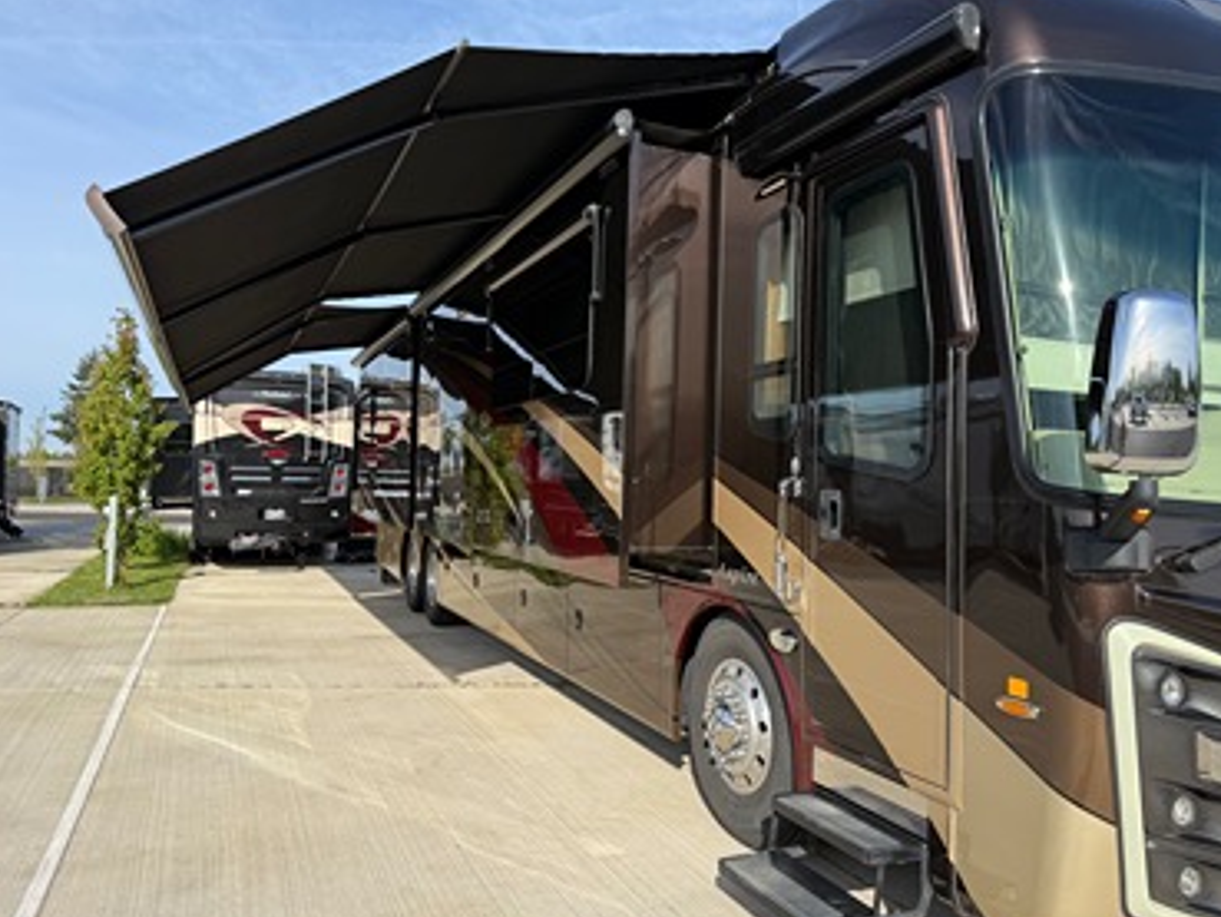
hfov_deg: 67.2
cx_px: 655
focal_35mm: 26
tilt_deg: +2.2
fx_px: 917
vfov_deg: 53.1
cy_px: 457
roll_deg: -0.5
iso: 80
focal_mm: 6.76
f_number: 1.78
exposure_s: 1/2907
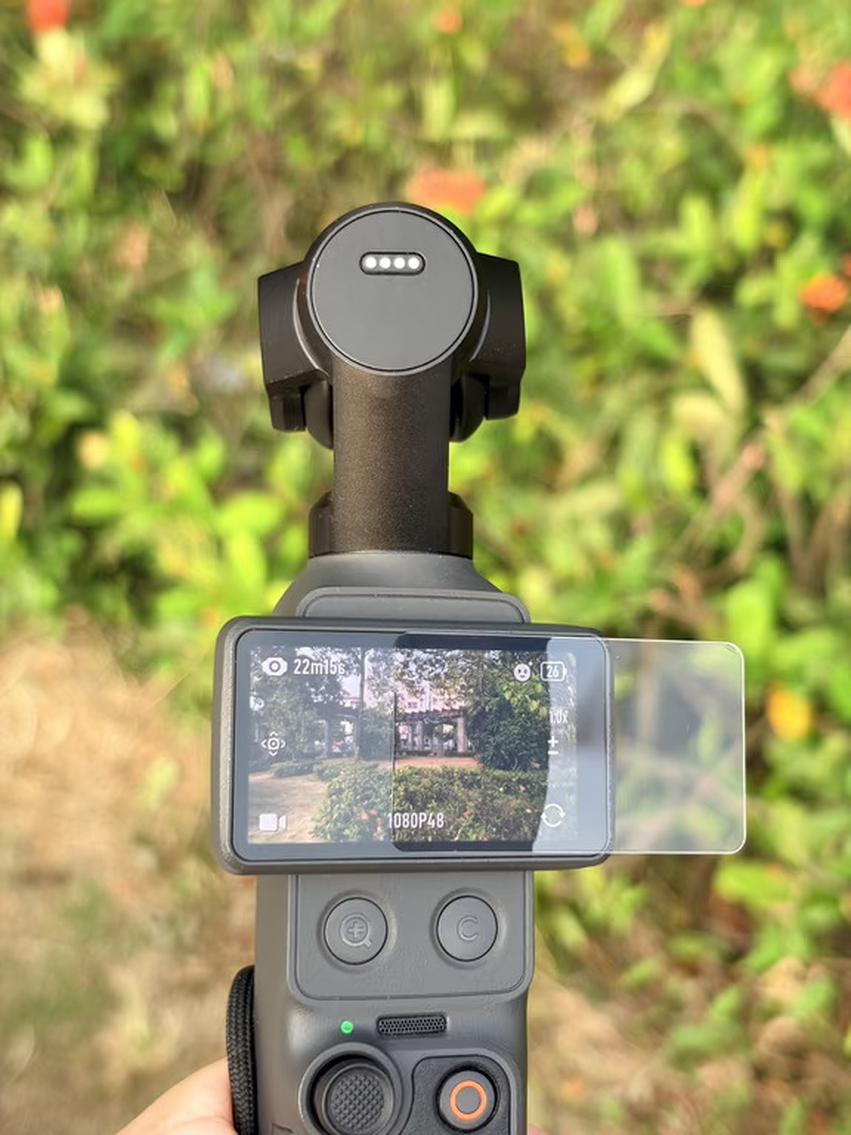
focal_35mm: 52
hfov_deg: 28.0
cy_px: 568
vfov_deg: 36.8
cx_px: 426
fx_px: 1704
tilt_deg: -39.5
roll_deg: +1.9
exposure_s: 1/184
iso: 25
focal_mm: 5.96
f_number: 1.6
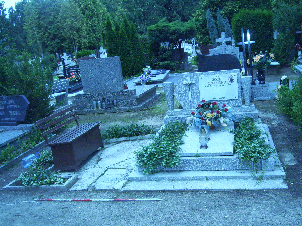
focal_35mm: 37
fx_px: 323
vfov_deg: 38.7
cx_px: 152
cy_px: 112
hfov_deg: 50.1
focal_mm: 6
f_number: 4.8
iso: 400
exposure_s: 1/500
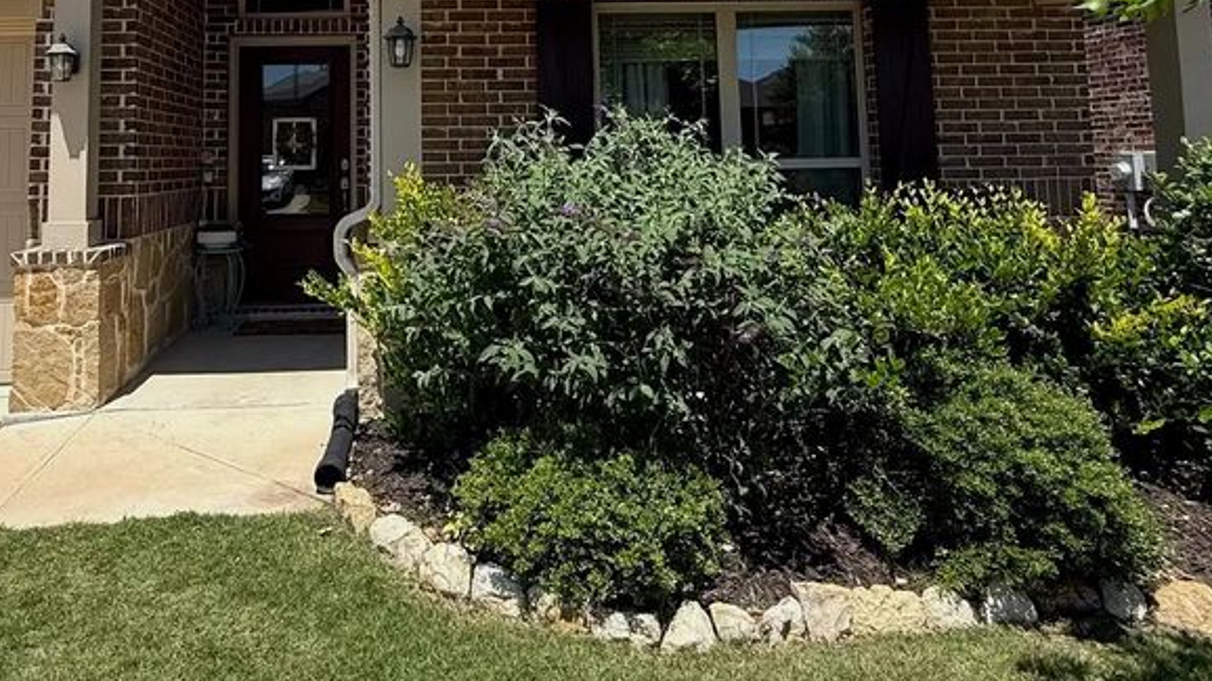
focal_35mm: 27
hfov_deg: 68.9
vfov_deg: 40.1
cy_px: 86
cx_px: 461
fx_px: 868
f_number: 2.2
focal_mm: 2.22
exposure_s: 1/1259
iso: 64
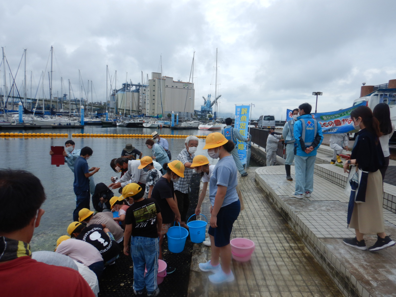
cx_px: 198
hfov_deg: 71.6
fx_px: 275
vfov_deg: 56.8
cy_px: 148
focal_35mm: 24
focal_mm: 4.3
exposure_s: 1/800
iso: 125
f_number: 4.1
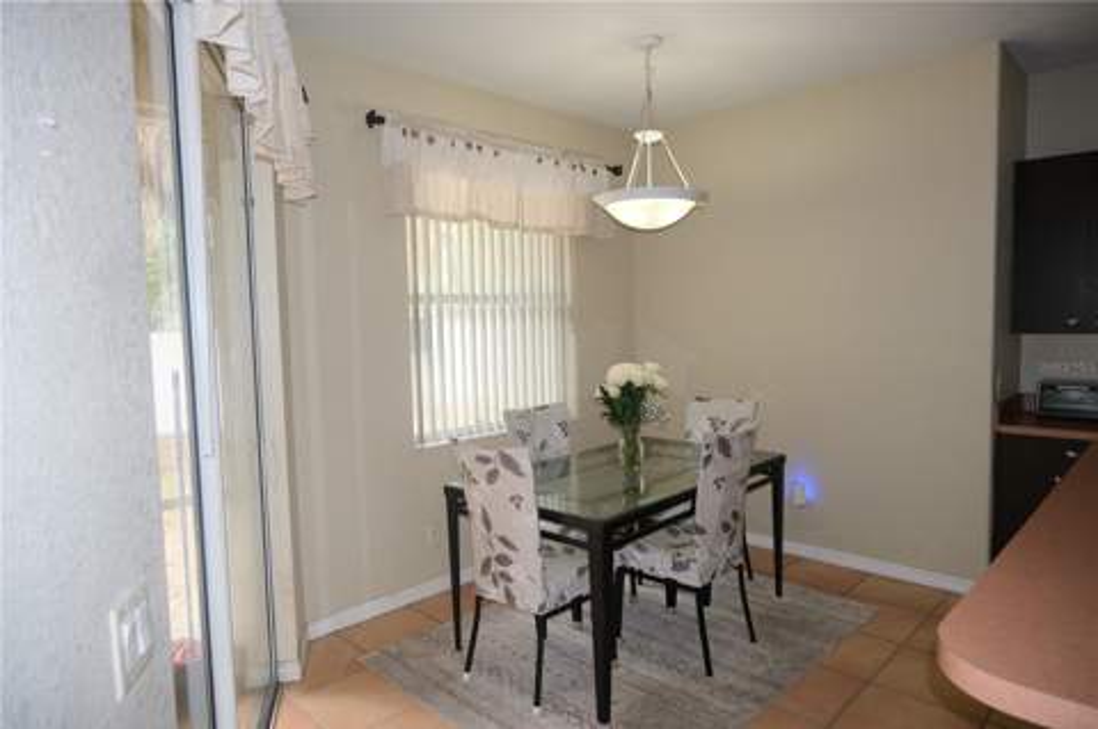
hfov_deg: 76.2
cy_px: 364
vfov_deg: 55.0
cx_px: 549
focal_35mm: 23
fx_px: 701
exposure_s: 1/100
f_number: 3.5
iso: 500
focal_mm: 15
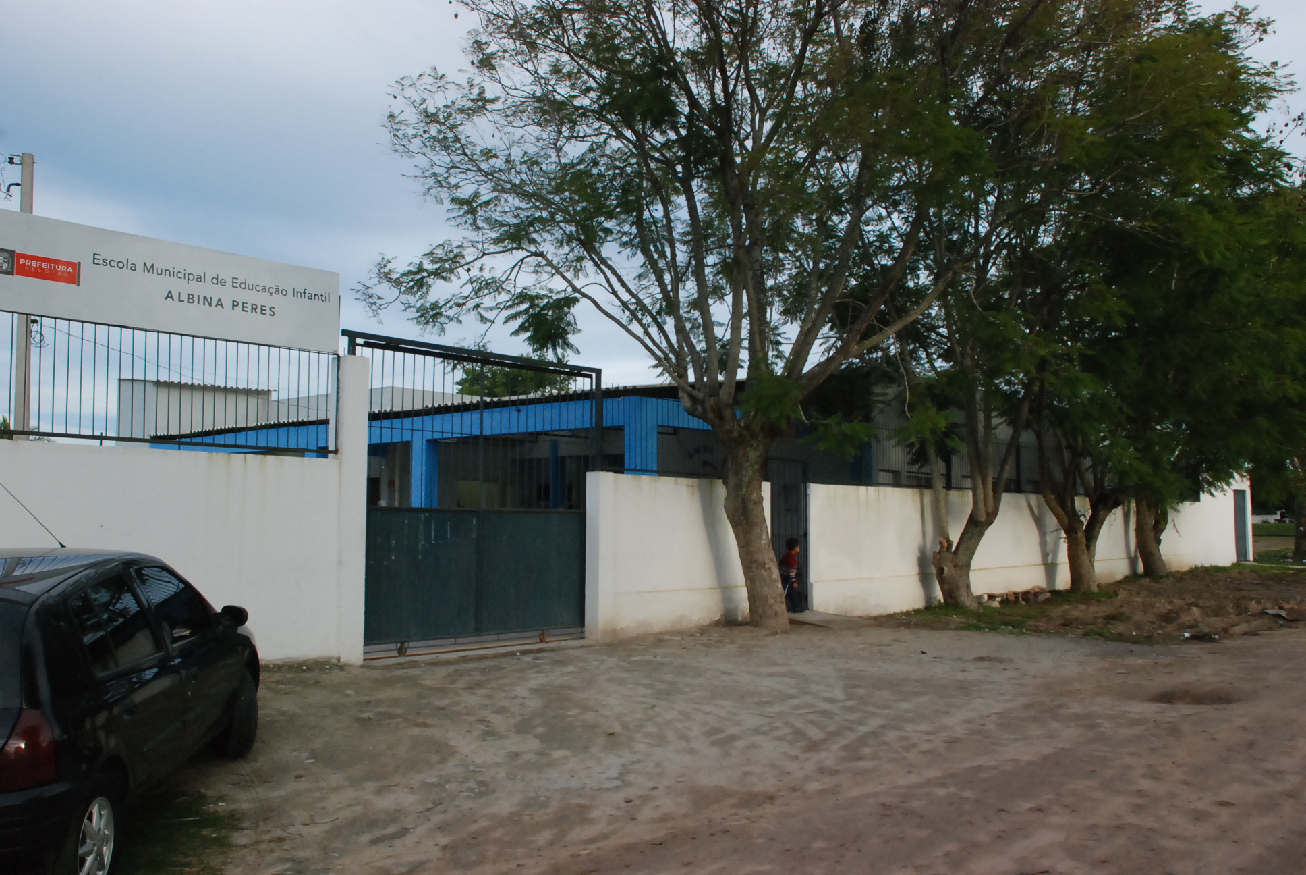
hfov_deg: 61.9
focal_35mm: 30
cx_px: 653
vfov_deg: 43.7
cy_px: 438
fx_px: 1090
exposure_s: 1/250
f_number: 8
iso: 1000
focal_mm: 20
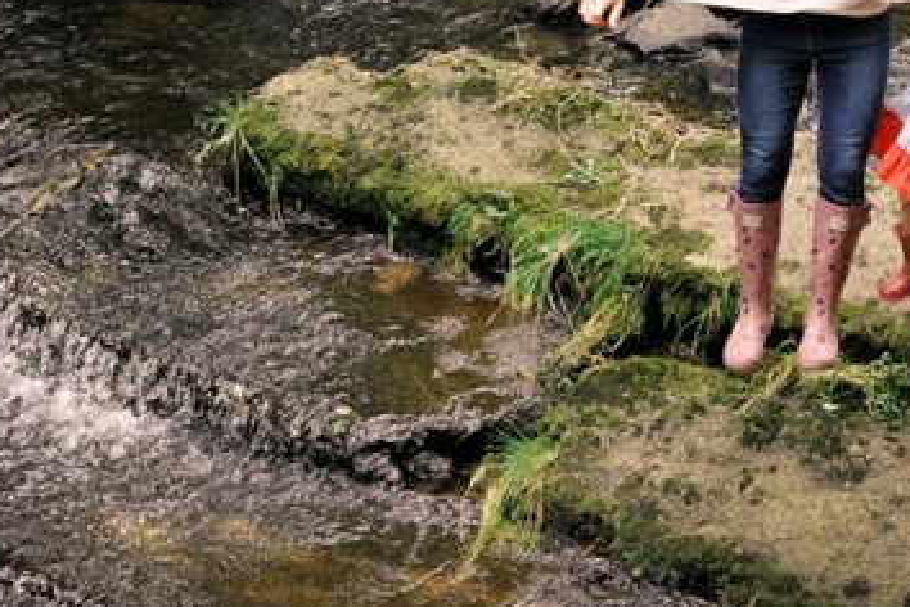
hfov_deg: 18.0
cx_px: 290
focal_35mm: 113
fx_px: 2856
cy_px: 73
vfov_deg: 12.0
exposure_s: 1/500
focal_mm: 50
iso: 2000
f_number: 5.6
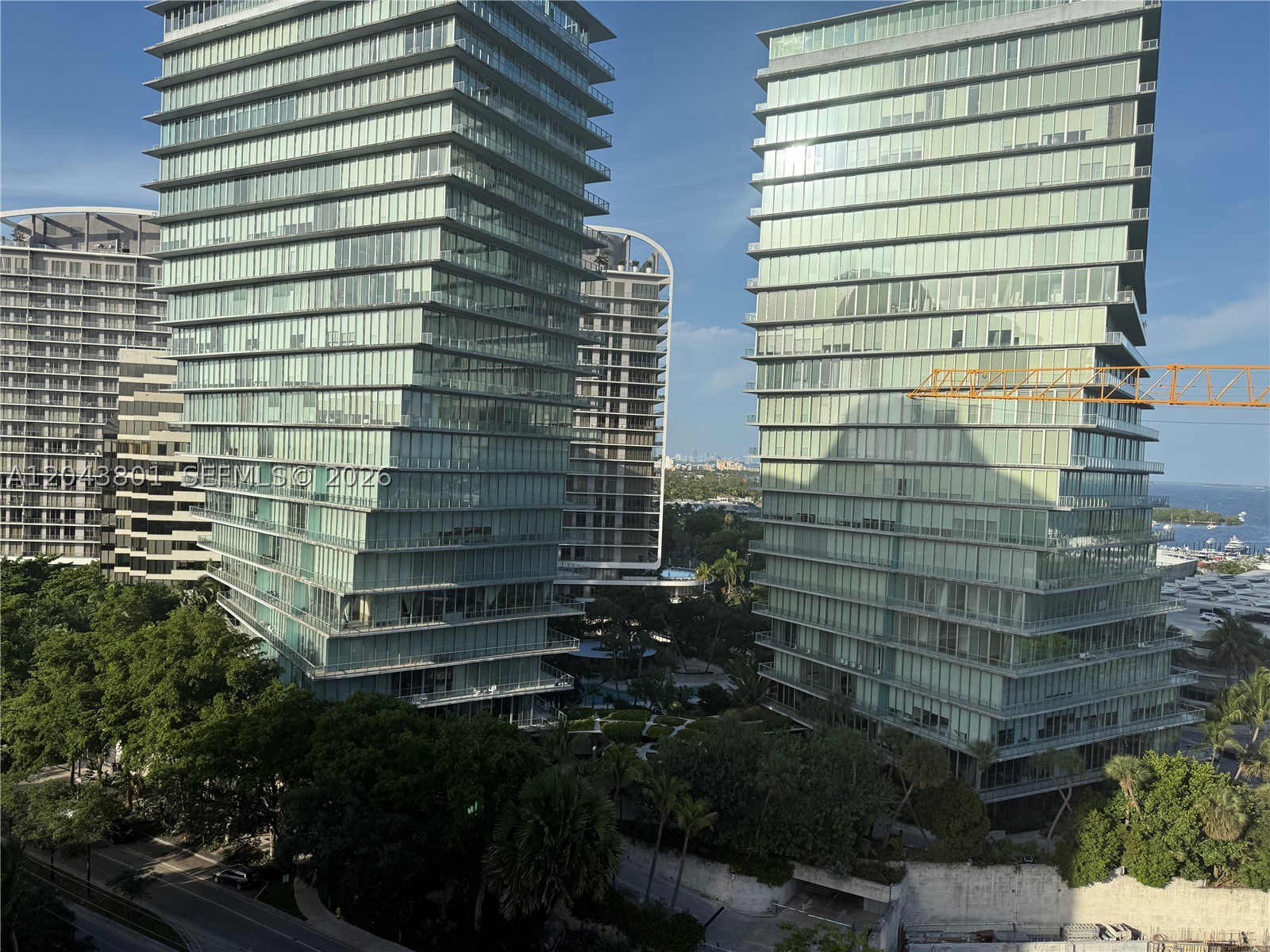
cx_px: 635
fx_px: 881
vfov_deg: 56.8
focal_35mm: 24
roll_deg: -2.3
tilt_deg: -0.8
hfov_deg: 71.6
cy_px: 476
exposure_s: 1/4975
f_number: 1.78
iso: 80
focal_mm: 6.76
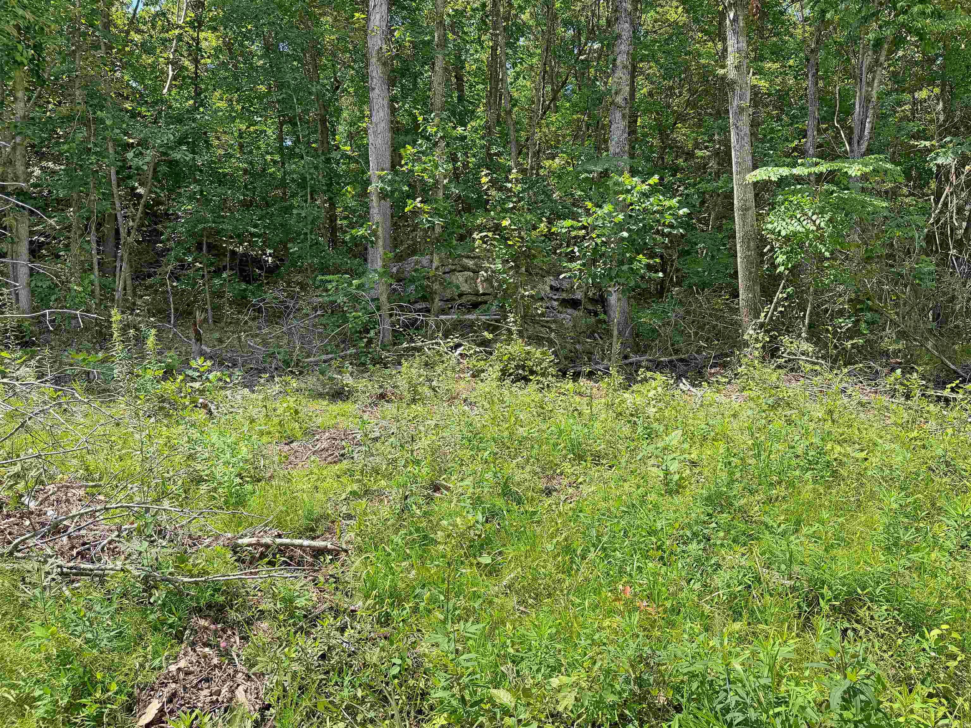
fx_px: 673
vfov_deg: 56.8
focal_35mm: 24
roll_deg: -0.6
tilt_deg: -6.0
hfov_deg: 71.6
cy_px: 364
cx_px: 486
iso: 80
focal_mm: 6.76
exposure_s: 1/1689
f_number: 1.78
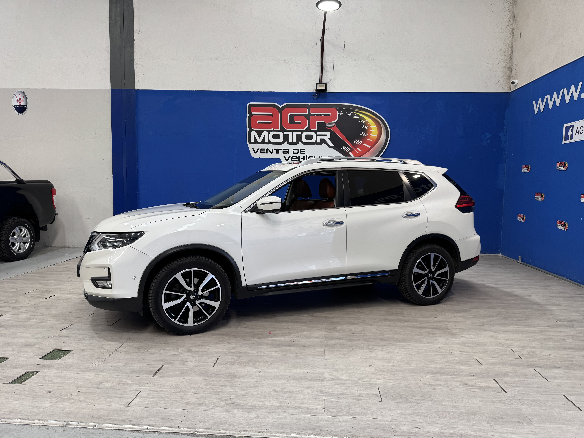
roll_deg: -0.4
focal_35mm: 24
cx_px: 292
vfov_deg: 56.8
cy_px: 219
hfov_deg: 71.6
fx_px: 405
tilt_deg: -5.2
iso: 50
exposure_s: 1/100
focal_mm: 6.76
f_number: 1.78
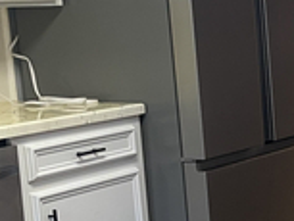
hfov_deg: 15.4
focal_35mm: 113
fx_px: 960
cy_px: 173
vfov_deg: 13.1
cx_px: 504
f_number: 1.6
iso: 80
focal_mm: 4.2
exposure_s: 1/60
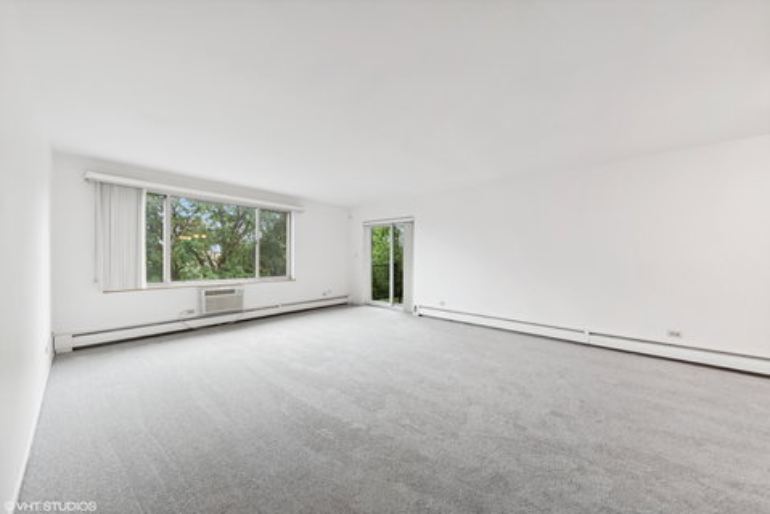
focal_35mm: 12
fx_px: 257
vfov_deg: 90.1
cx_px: 385
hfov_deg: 112.6
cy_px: 257
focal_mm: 12
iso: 200
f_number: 9
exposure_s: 1/3.33
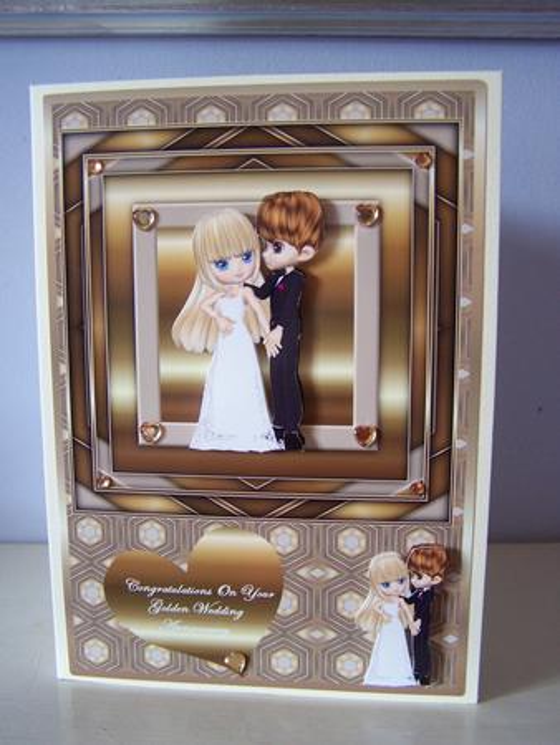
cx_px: 280
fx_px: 819
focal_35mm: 38
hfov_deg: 37.8
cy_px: 372
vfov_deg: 49.0
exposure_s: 1/20
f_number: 2.8
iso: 140
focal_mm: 6.3
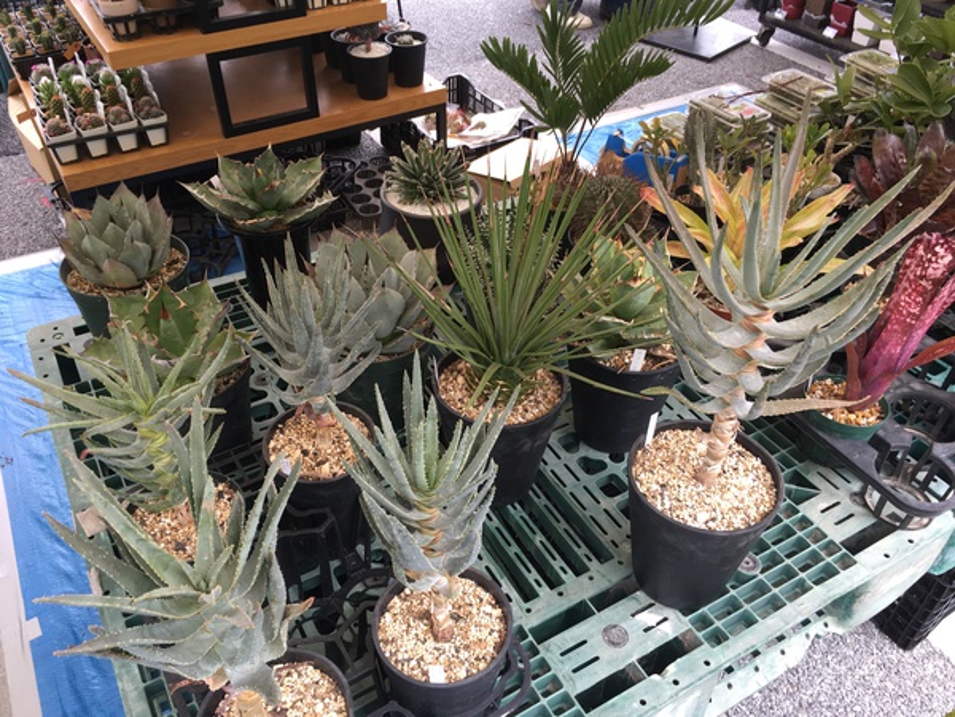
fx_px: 800
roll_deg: -1.0
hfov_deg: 61.7
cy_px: 358
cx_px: 478
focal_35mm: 29
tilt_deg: -40.2
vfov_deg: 48.2
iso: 32
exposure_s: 1/120
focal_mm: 4.15
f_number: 2.2
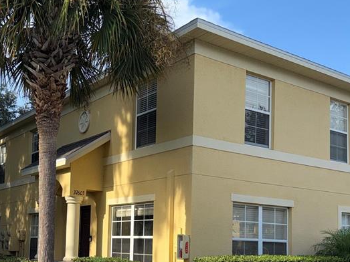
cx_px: 143
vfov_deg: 30.4
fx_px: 475
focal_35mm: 47
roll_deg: -2.3
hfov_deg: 40.3
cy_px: 196
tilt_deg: +4.2
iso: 50
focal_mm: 6.76
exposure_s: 1/2299
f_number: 1.78
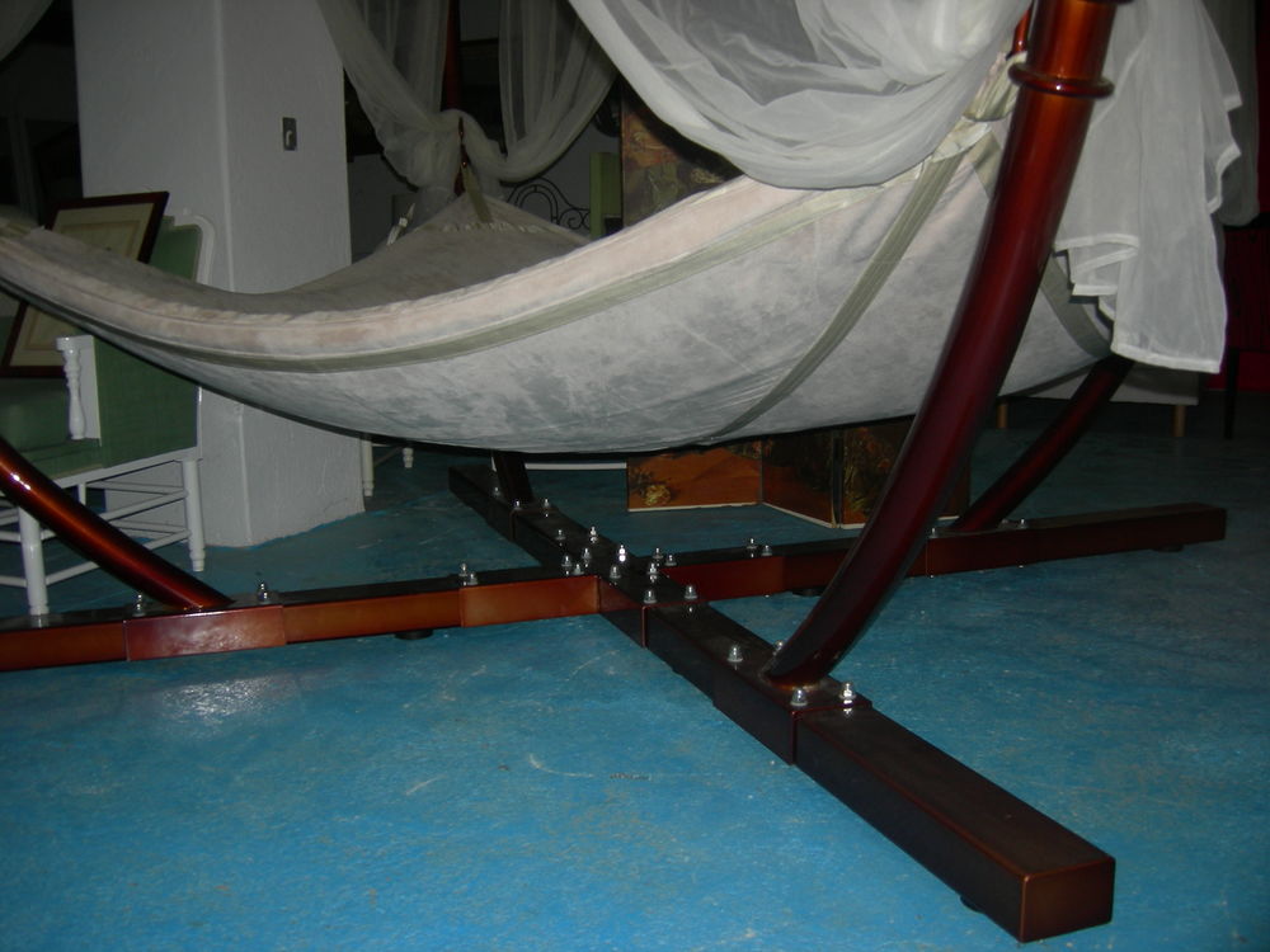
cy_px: 476
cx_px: 635
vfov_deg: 39.7
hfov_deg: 51.4
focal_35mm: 36
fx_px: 1321
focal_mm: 7.5
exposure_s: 1/60.1
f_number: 2.7
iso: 64
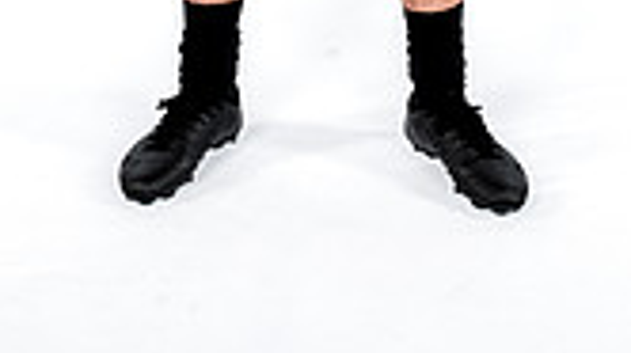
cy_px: -490
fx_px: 2123
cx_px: 346
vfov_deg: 8.7
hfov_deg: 16.9
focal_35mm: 127
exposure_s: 1/250
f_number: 4.5
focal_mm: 44.6
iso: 160
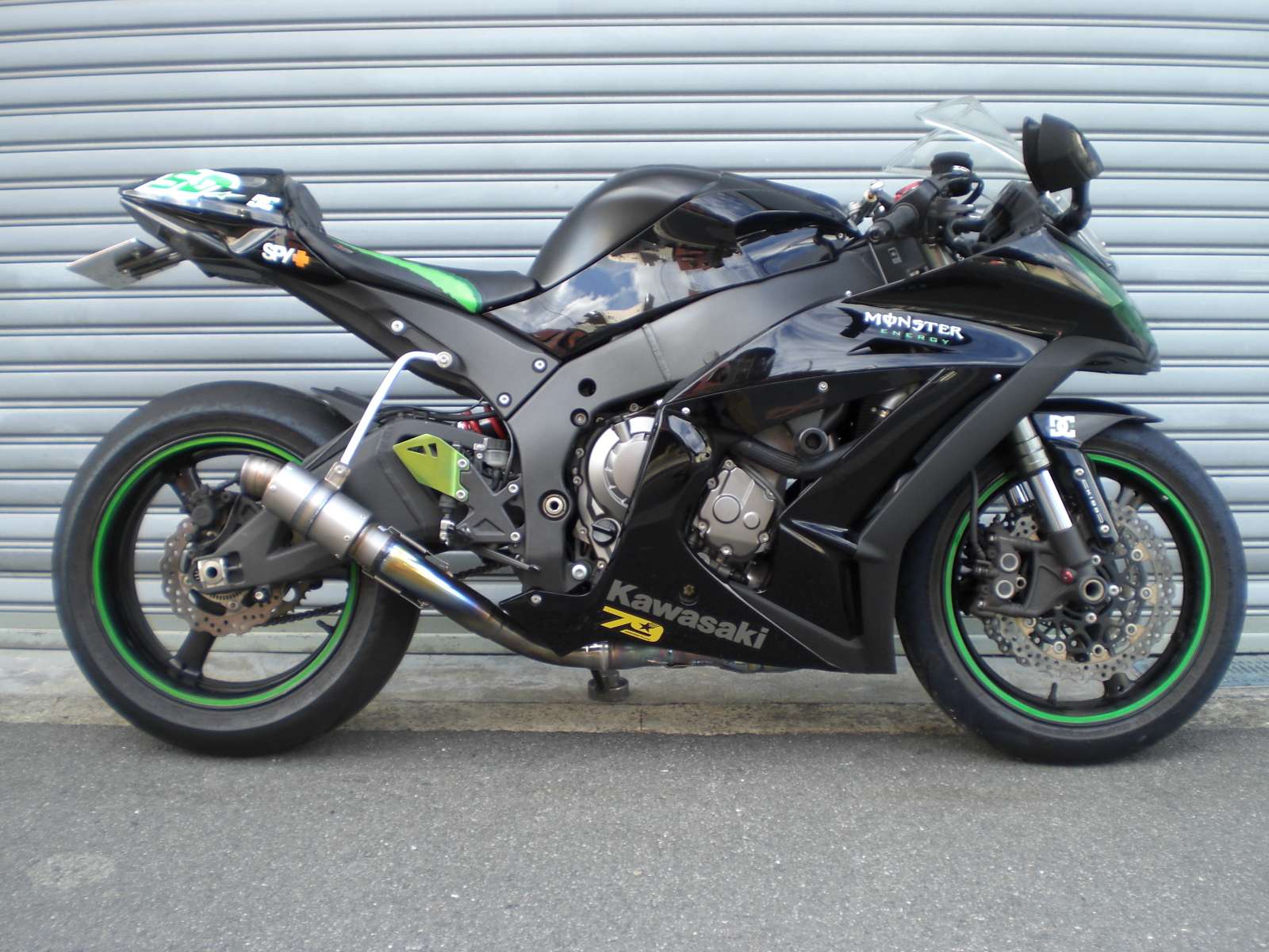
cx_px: 634
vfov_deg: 37.7
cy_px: 476
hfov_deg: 49.0
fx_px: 1393
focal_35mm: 38
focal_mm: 6.3
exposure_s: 1/60
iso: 50
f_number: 3.1
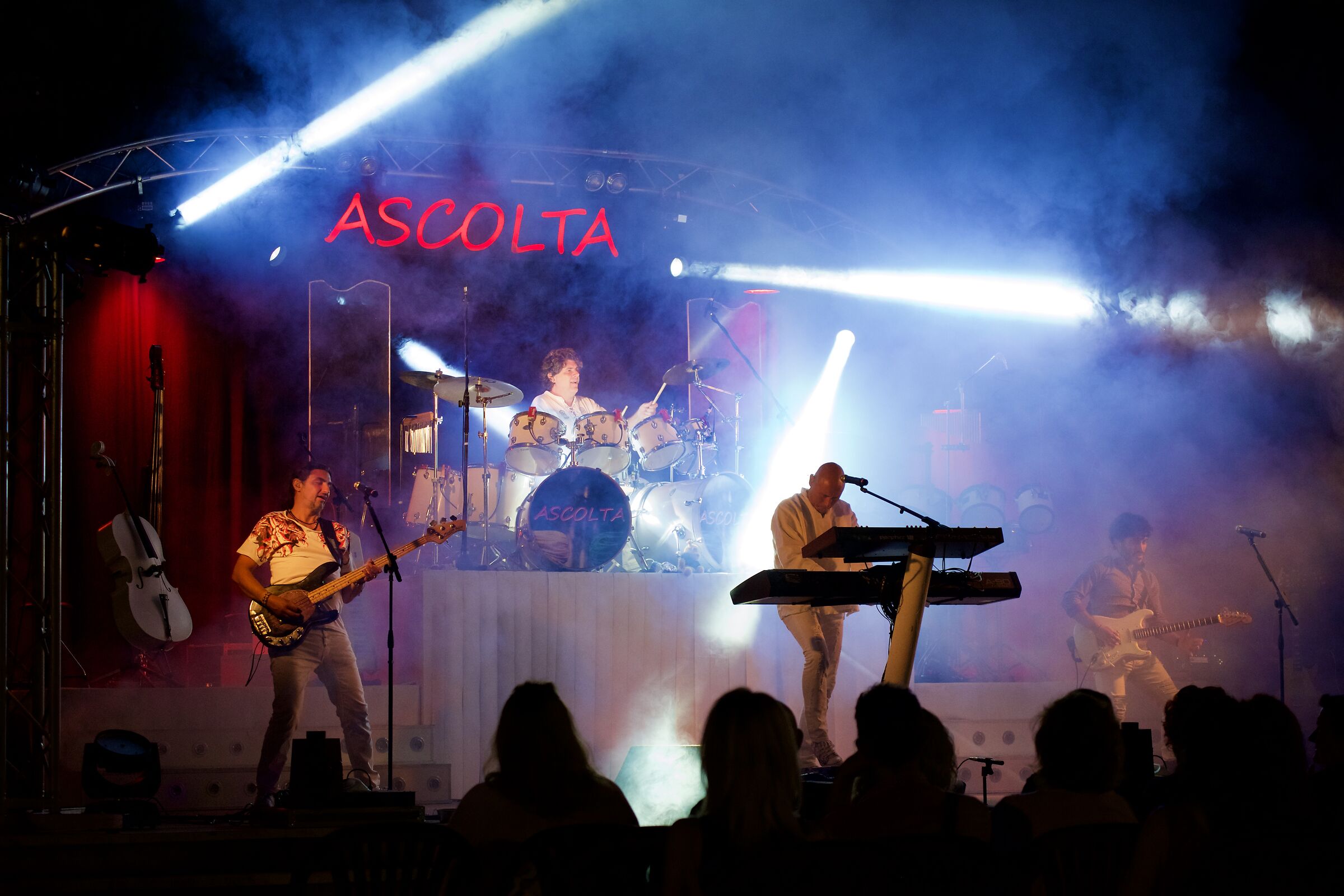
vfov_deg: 15.0
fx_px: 3397
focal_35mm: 91
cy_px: 448
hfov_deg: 22.4
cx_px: 672
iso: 3200
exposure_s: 1/220
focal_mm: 60.7
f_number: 3.6
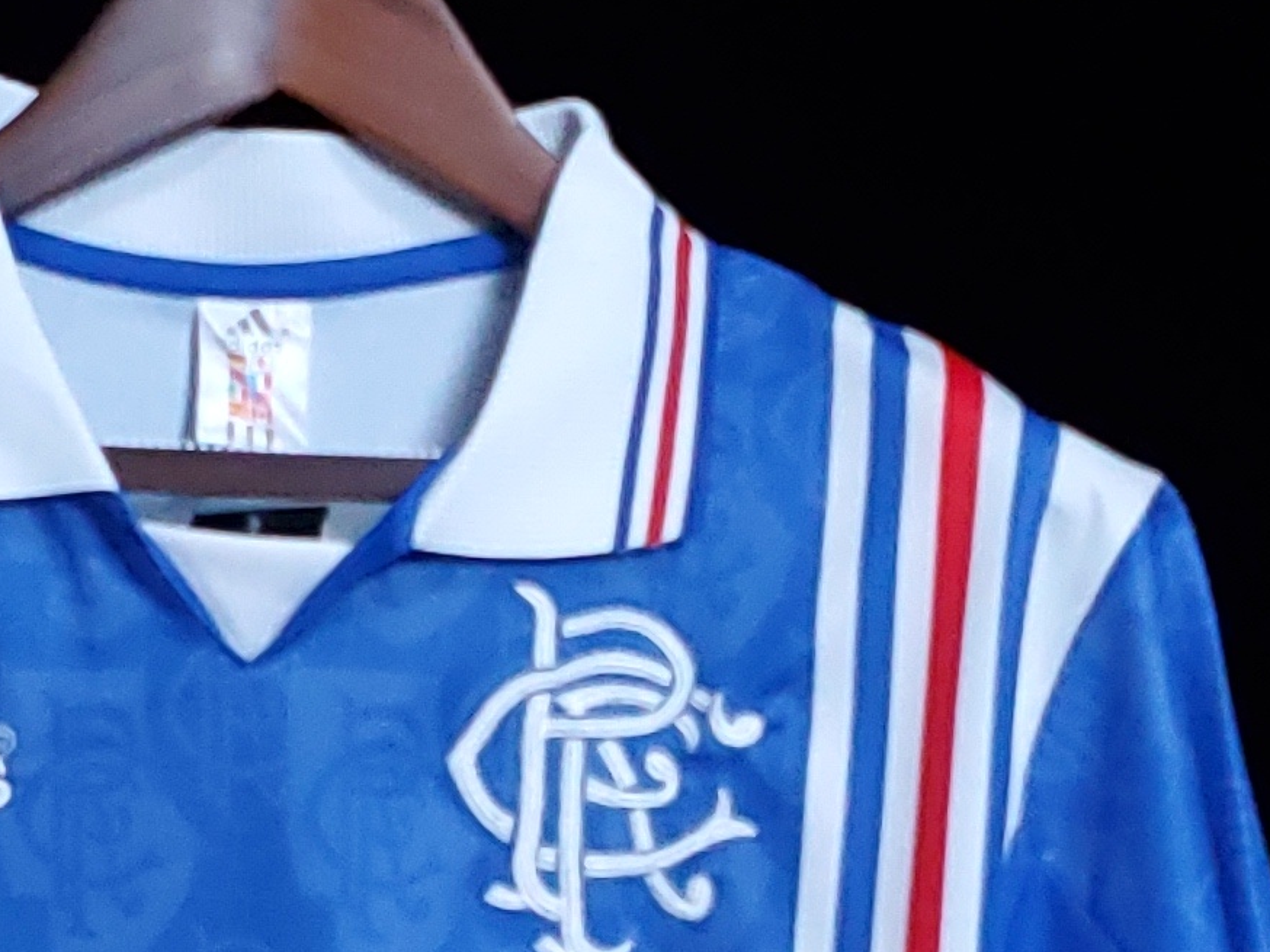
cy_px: 1119
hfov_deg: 16.3
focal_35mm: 120
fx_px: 4401
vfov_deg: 12.1
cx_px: 253
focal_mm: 4.3
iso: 400
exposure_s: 1/90
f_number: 1.5
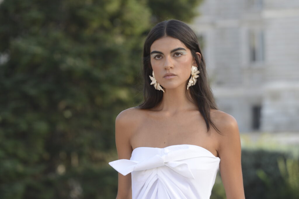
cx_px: 150
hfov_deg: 10.3
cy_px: 100
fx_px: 1661
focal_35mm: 200
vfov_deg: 6.9
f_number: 7.1
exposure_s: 1/200
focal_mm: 200
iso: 400
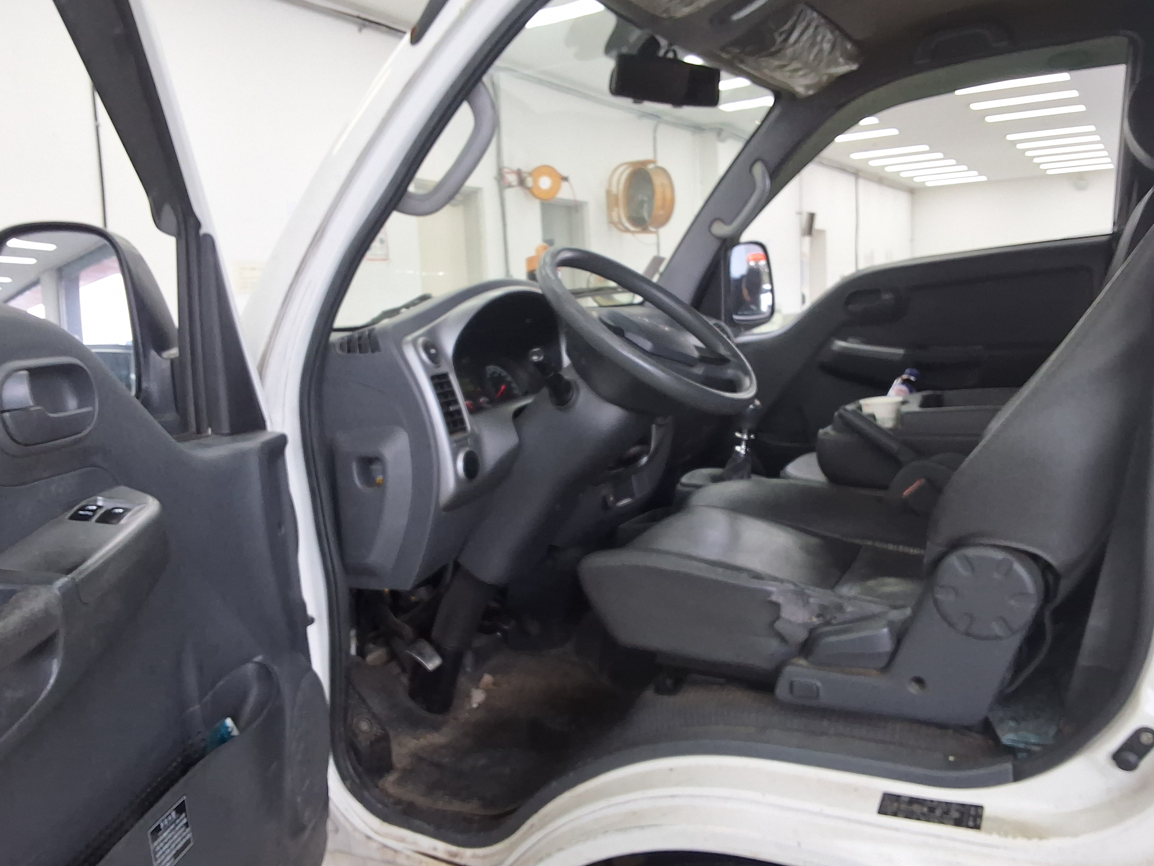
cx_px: 582
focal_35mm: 29
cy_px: 426
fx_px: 967
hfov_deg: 61.7
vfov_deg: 48.2
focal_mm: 2.91
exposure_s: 1/120
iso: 50
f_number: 1.9
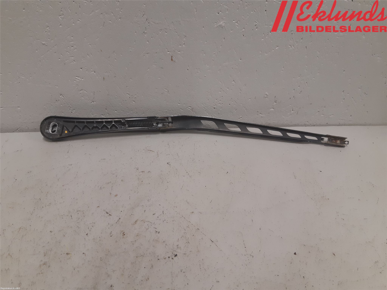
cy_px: 145
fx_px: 291
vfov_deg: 53.1
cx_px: 194
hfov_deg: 67.3
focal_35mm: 26
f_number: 1.7
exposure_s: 1/50
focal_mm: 3.93
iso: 100
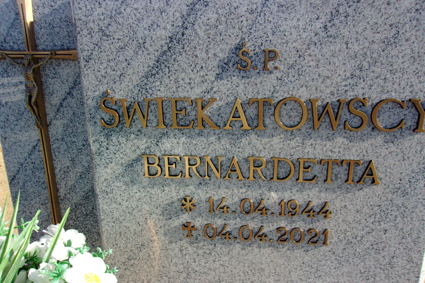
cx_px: 216
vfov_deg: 44.9
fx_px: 342
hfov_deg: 63.7
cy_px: 151
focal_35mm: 29
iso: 80
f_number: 10.4
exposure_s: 1/58
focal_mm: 4.9
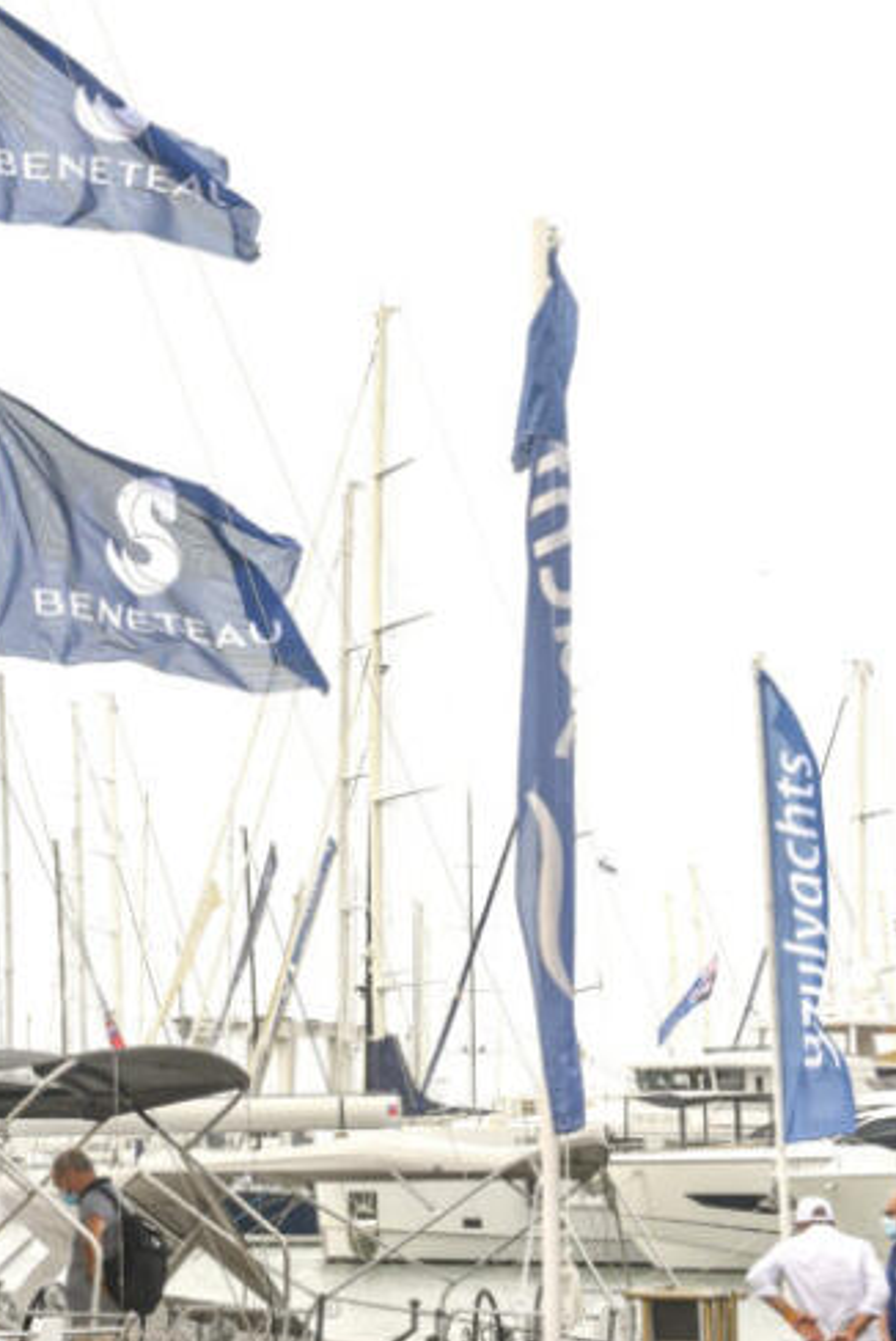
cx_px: 88
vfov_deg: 23.6
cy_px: 485
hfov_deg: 15.7
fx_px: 3206
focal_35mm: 86
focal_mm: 40
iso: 200
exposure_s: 1/250
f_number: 6.3
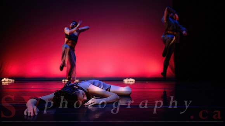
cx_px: 113
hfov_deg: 73.4
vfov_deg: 45.4
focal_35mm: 25
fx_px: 151
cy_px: 69
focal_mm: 24
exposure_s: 1/400
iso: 1000
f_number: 1.4
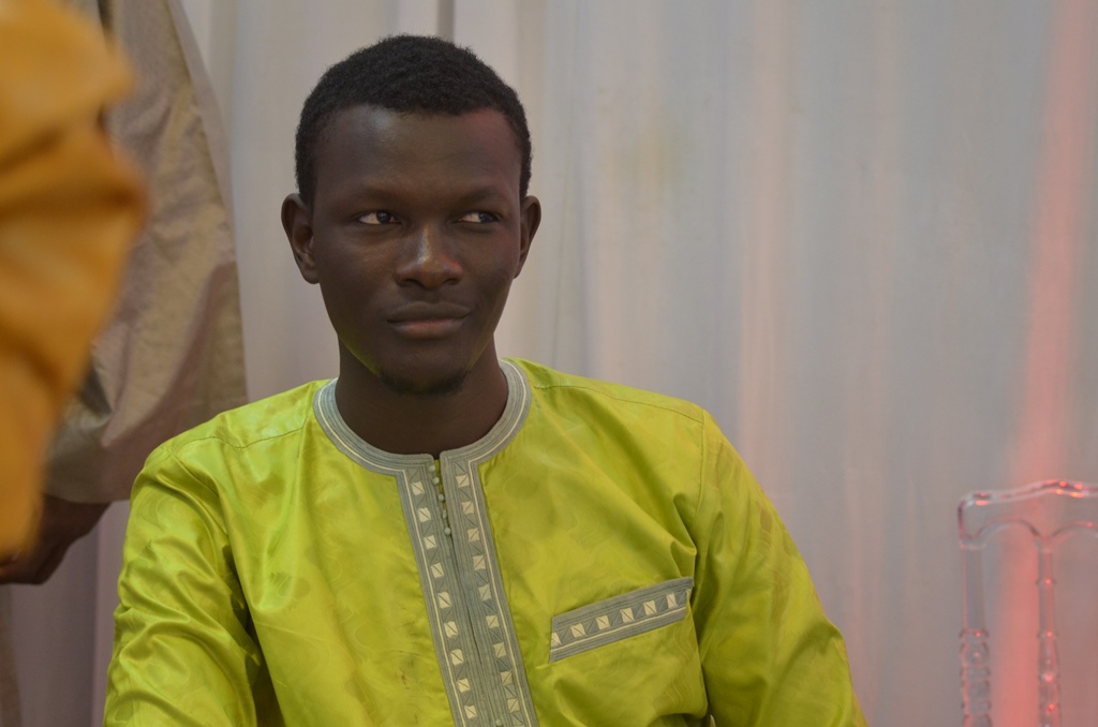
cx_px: 549
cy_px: 364
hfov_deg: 19.5
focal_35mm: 105
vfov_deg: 13.0
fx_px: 3196
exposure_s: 1/125
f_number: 4
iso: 1100
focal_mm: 70
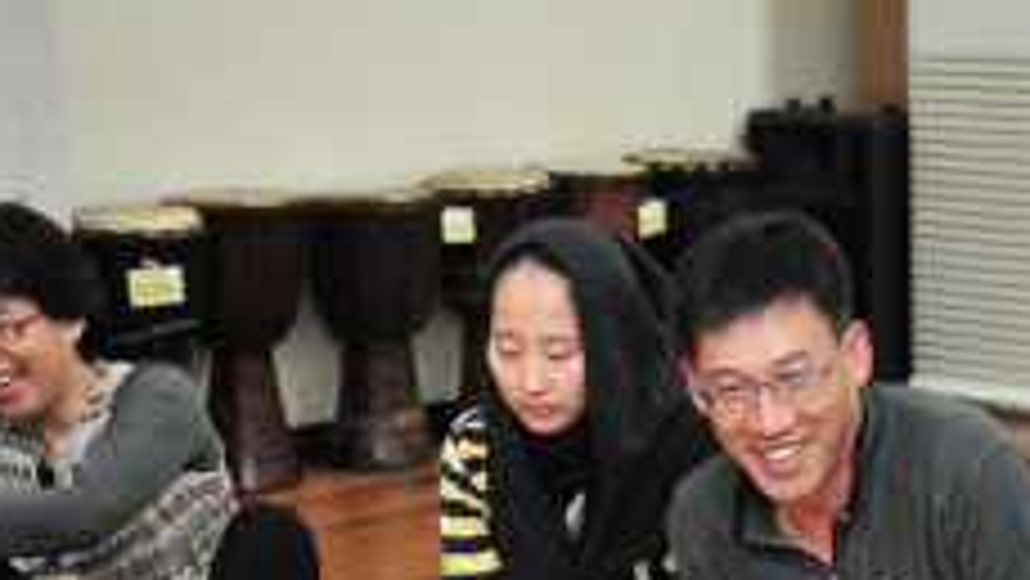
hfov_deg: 20.3
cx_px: 819
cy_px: 564
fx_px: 2841
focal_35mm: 104
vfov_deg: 11.6
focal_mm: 38
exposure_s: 1/160
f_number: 2.8
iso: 1600
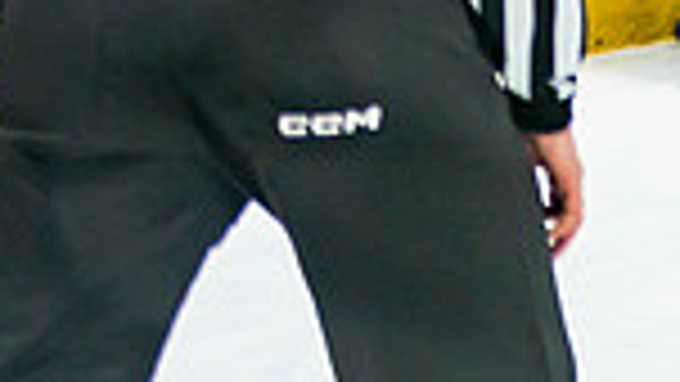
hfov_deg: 5.2
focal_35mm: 396
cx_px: 1819
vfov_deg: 3.0
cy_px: -474
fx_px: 7141
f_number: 2.8
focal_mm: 70
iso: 640
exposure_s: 1/640
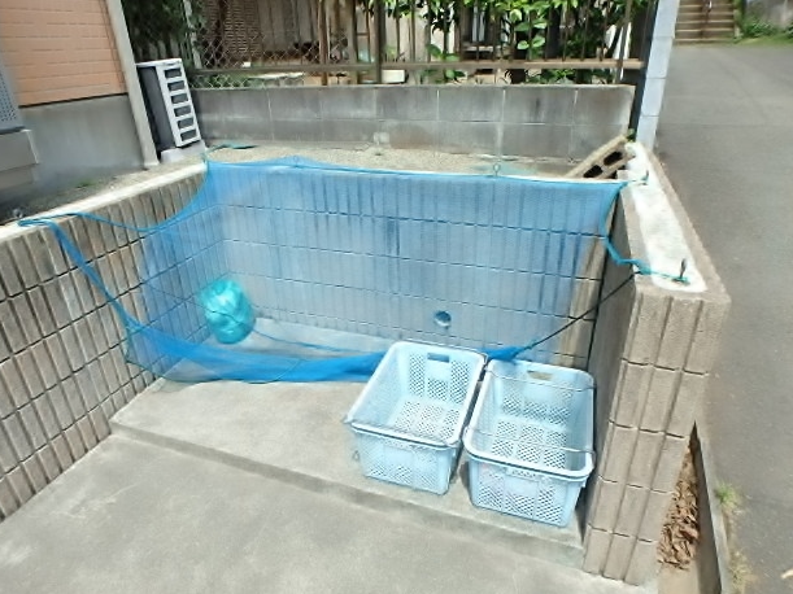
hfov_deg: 76.4
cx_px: 379
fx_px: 504
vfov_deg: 61.0
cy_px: 309
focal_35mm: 22
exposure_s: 1/640
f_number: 3.5
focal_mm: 3.7
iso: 125
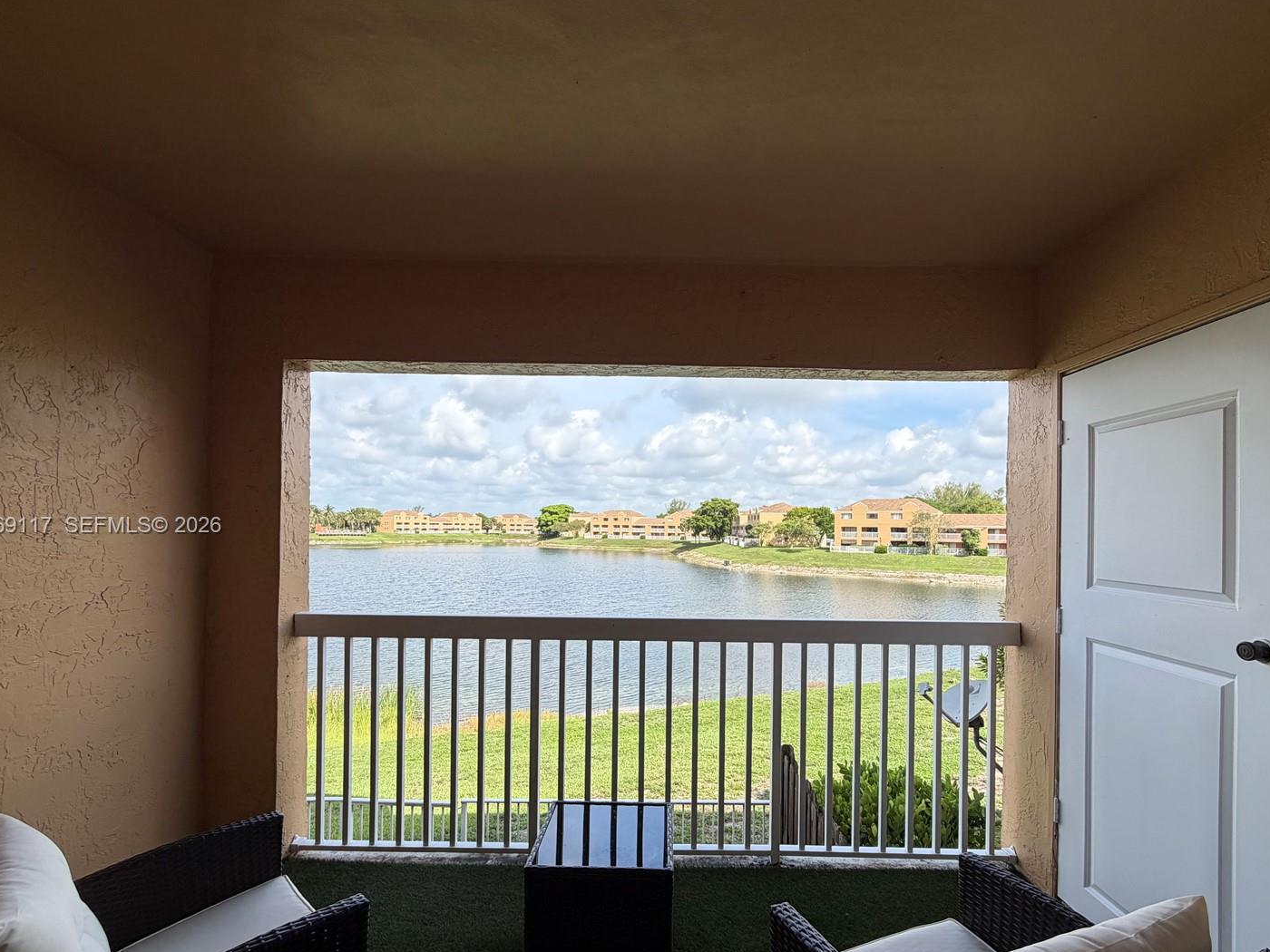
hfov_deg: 94.4
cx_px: 665
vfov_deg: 77.9
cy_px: 527
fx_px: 587
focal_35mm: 16
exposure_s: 1/770
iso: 40
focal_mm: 2.22
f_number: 2.2
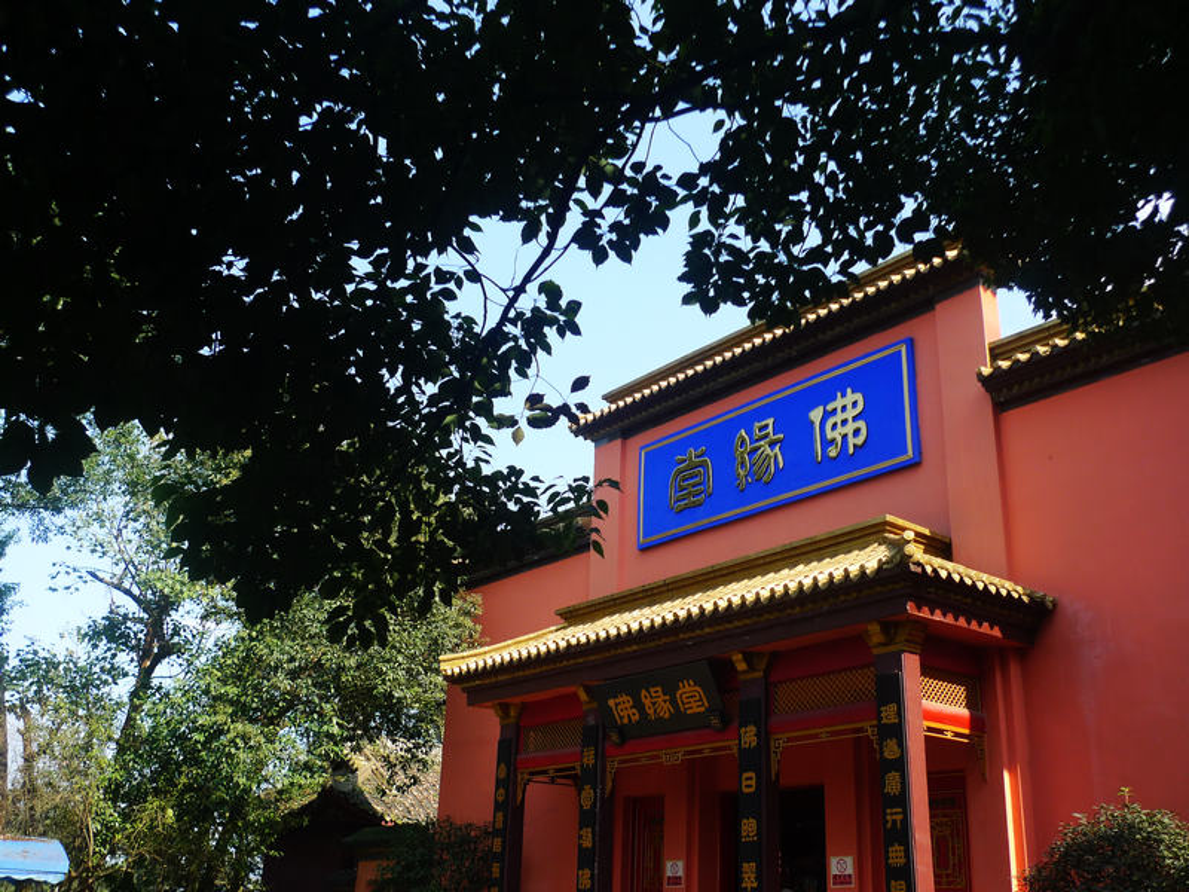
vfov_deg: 40.7
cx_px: 594
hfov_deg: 52.6
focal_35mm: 35
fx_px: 1202
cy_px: 446
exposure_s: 1/500
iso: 80
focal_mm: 7.4
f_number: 2.8
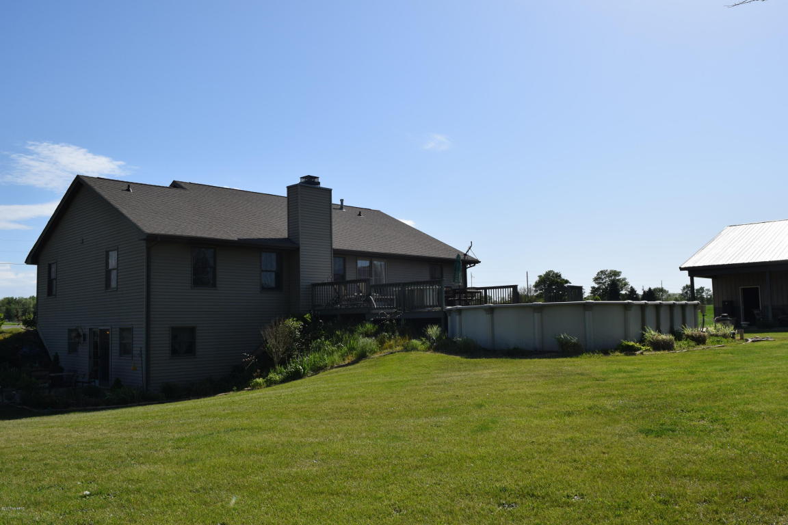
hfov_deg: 61.9
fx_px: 657
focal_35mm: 30
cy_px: 262
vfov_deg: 43.6
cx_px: 394
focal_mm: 20
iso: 200
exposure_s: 1/500
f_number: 11
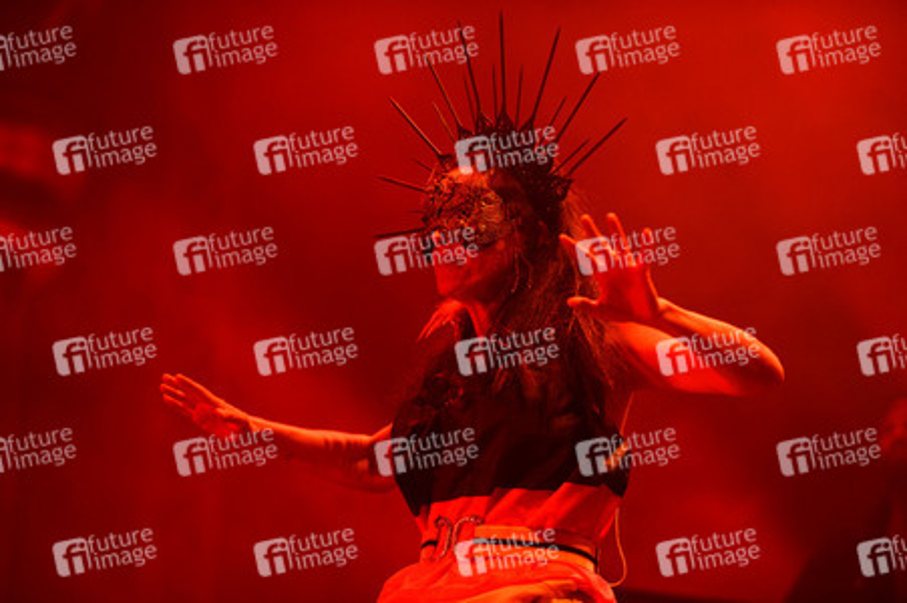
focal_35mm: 160
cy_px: 302
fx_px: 4028
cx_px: 454
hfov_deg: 12.8
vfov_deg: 8.6
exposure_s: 1/400
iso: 1600
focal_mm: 160
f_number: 3.2
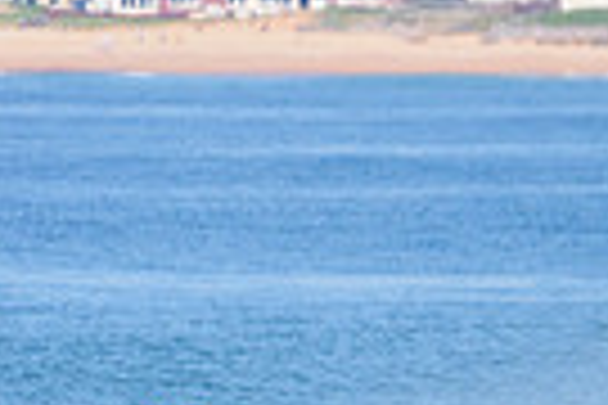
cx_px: 1302
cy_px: 218
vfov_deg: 0.6
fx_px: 36224
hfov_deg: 1.0
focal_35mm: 2145
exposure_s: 1/2000
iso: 160
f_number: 5.6
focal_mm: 500
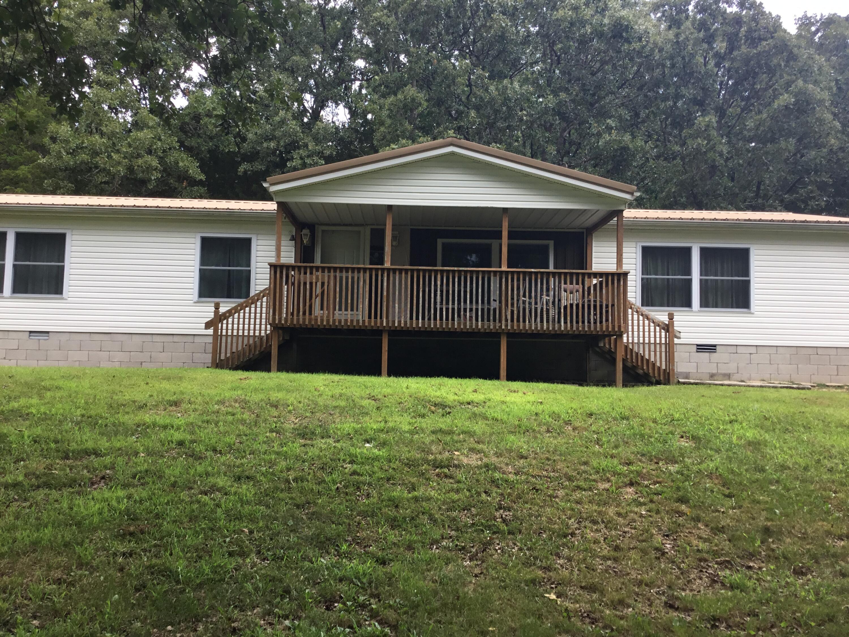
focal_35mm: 31
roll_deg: -1.1
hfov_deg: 58.4
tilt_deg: +4.9
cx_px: 424
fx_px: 760
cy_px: 318
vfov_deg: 45.4
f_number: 2.4
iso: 25
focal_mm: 3.3
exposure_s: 1/314
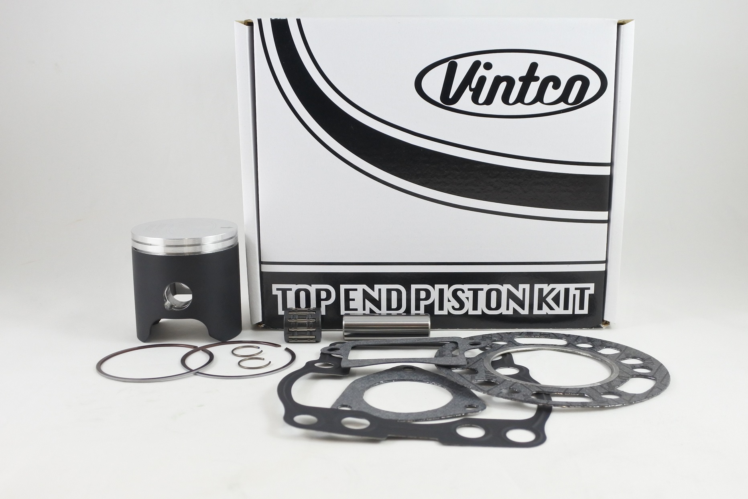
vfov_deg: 38.9
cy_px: 250
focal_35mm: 34
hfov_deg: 55.8
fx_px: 706
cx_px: 374
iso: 500
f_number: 3.8
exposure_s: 1/125
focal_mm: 12.6
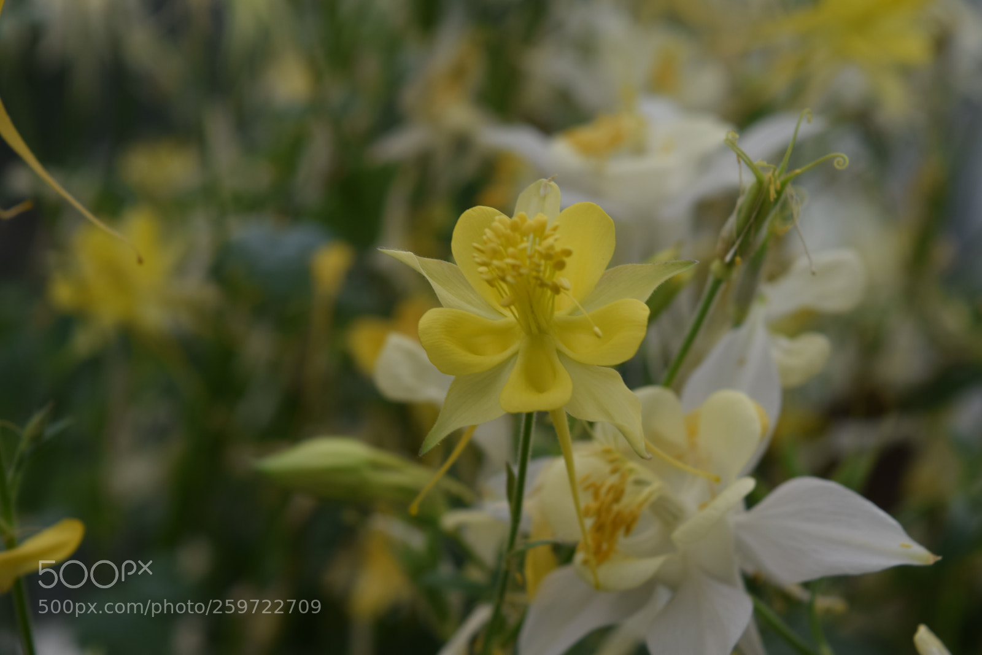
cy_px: 328
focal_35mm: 78
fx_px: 2128
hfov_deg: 26.0
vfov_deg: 17.5
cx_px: 491
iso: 220
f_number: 8
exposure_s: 1/250
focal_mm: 52
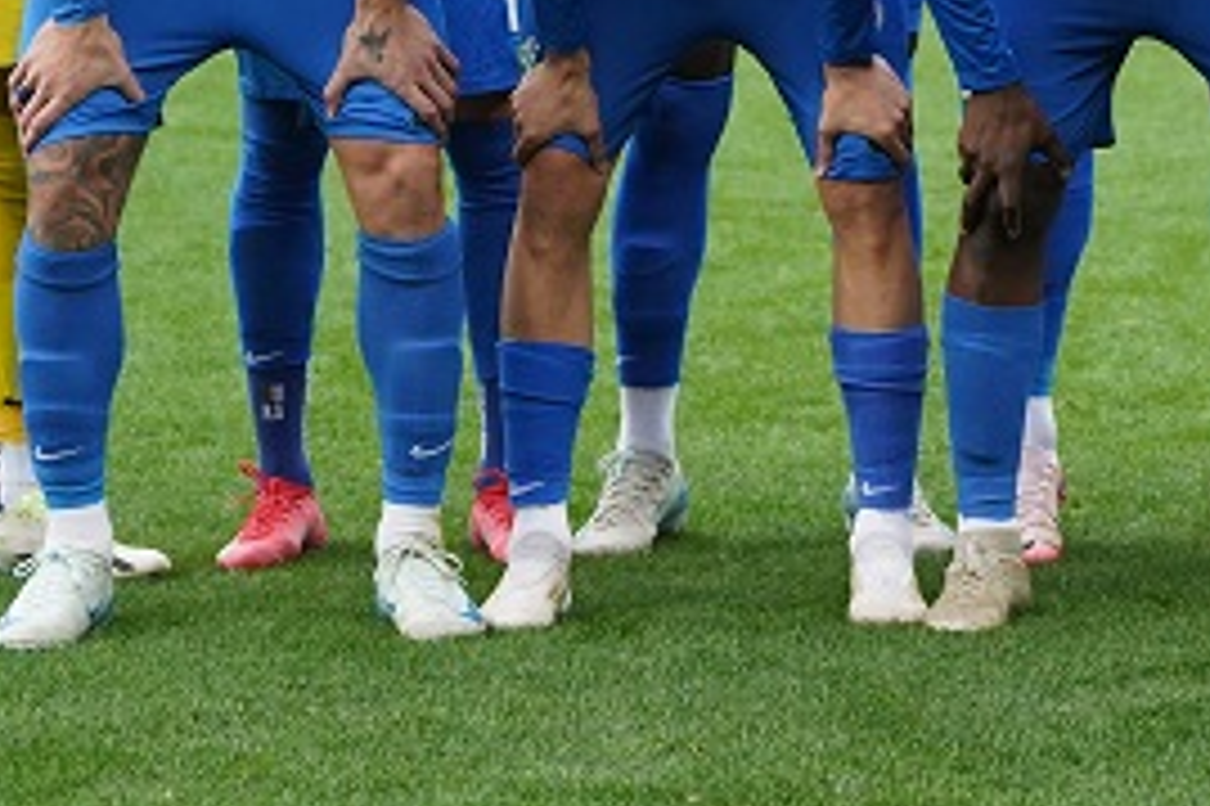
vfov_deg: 5.1
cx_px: 958
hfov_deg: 7.7
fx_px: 9002
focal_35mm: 268
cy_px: -261
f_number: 4.5
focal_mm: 100
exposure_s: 1/2000
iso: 3200
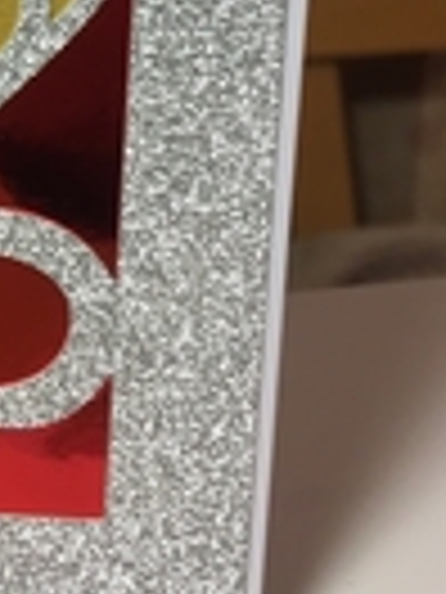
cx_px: -300
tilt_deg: -4.8
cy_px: -194
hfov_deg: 13.7
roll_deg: +1.1
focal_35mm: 99
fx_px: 1701
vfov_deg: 18.4
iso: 32
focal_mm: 4.15
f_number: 2.2
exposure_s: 1/50
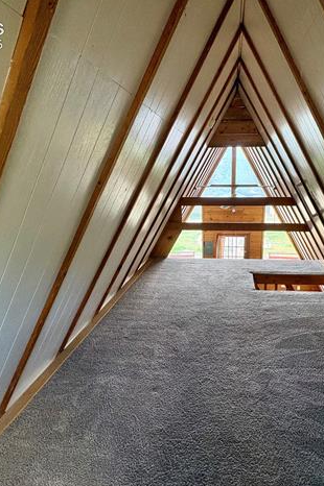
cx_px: 211
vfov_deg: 84.0
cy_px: 241
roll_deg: +0.4
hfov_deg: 60.6
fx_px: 270
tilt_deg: -15.4
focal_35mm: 20
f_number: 2.2
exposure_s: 1/88
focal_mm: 2.22
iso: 250
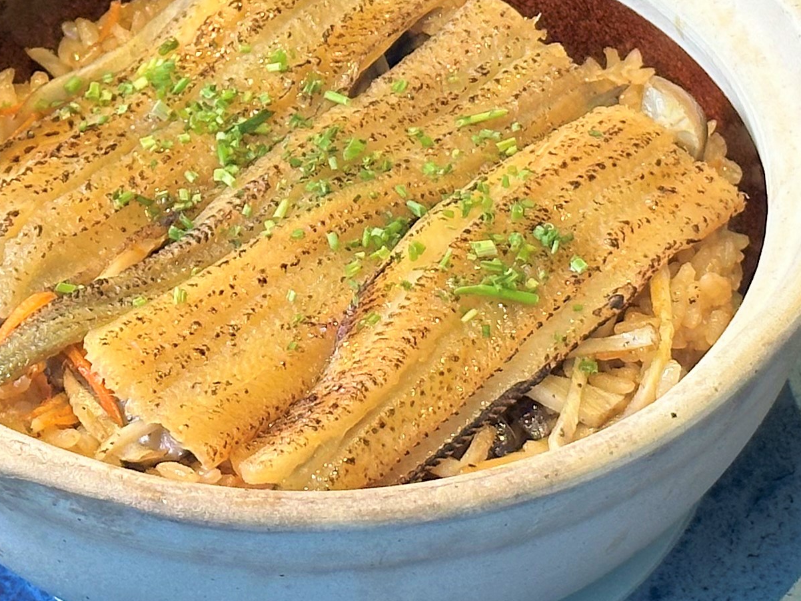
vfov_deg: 9.1
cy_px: -92
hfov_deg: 12.3
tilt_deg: -39.1
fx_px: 3726
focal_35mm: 161
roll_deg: +0.4
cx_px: 481
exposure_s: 1/60
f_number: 1.78
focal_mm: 6.86
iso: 64
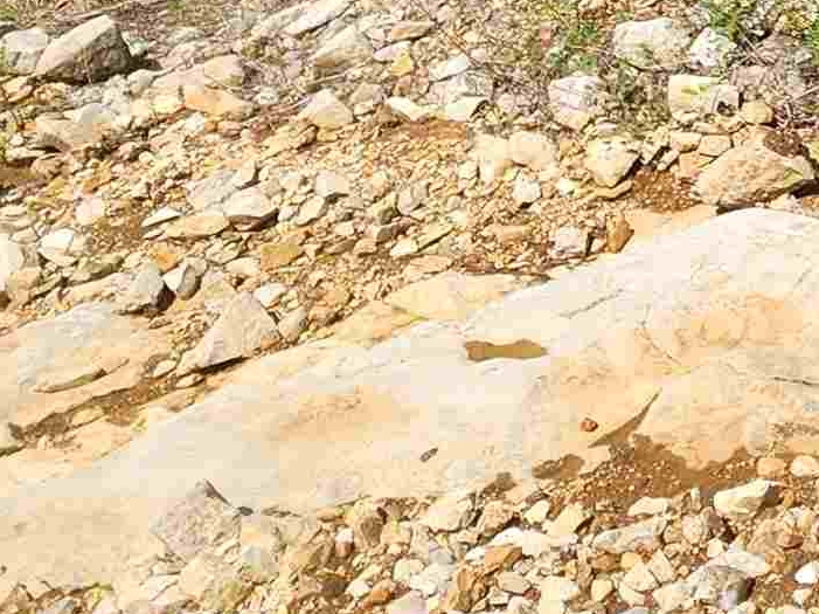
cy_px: -439
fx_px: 1348
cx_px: 1158
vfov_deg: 20.0
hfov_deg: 26.6
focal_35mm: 57
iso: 50
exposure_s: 1/1418
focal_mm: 2.2
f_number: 2.2
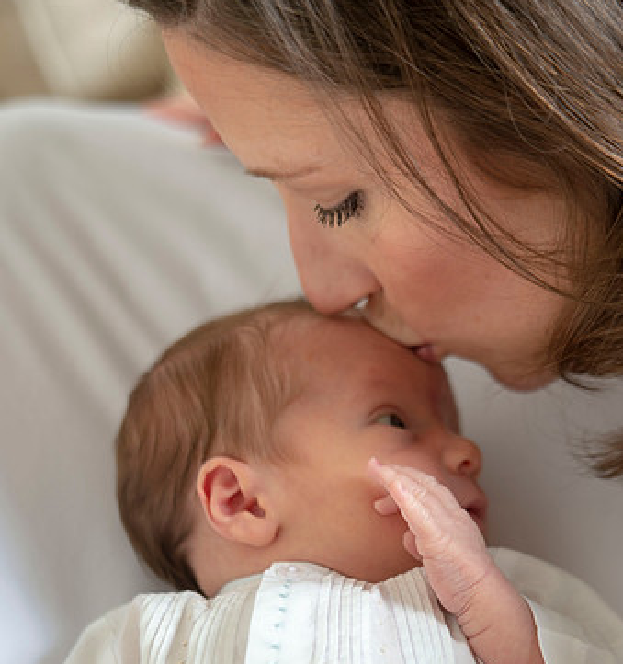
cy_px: 439
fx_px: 5574
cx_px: 406
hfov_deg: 6.4
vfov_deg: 6.8
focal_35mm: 265
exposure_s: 1/160
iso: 80
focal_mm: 150
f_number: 2.8
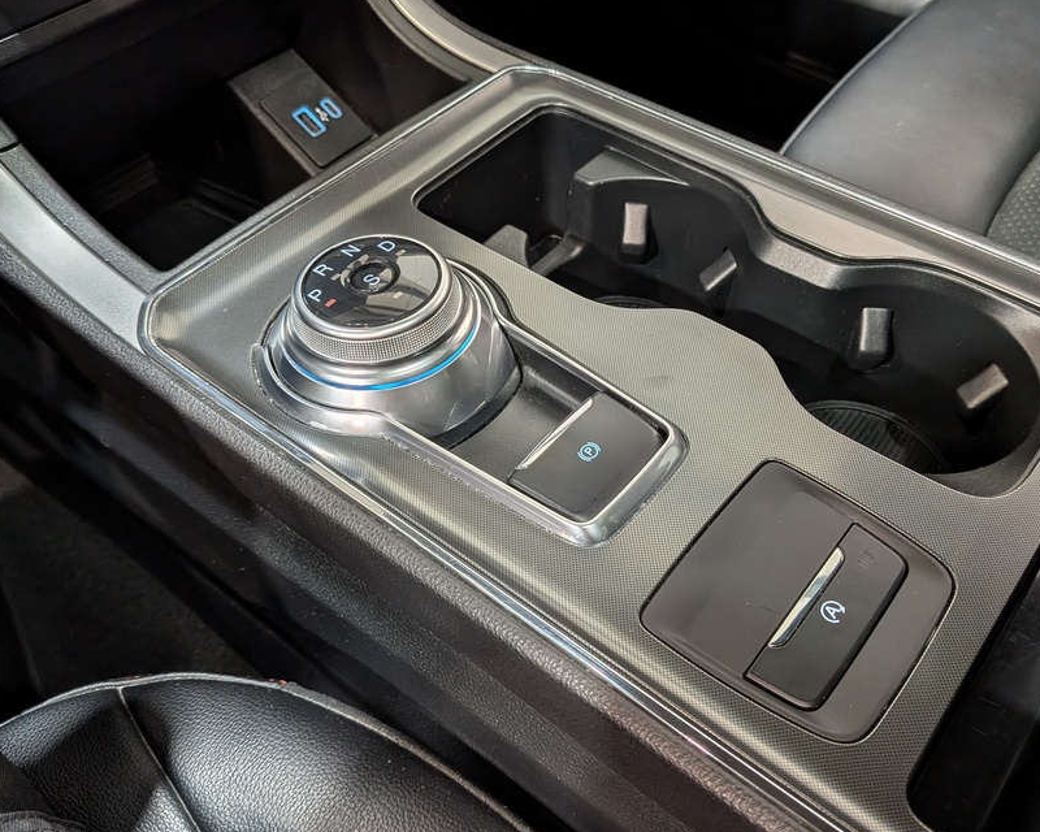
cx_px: 619
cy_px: 359
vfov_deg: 48.4
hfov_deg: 58.3
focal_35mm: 30
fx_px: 923
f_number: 1.7
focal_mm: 4.53
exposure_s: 1/60
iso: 29
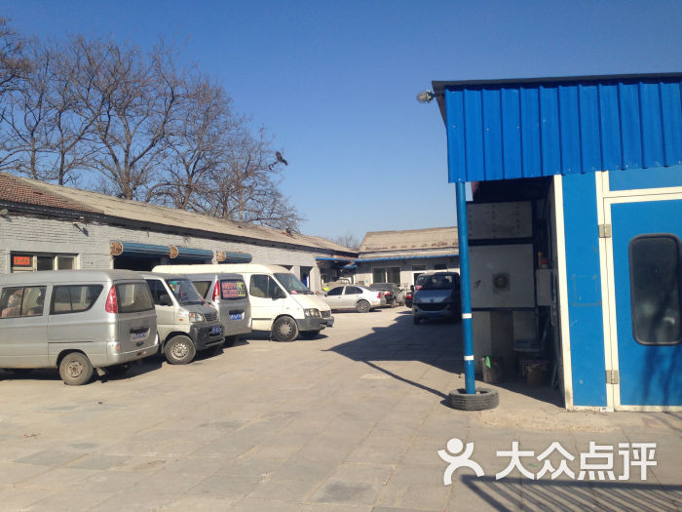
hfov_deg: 55.4
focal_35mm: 33
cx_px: 341
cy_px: 256
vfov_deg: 42.9
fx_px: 650
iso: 50
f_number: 2.4
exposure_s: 1/1938
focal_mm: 4.12
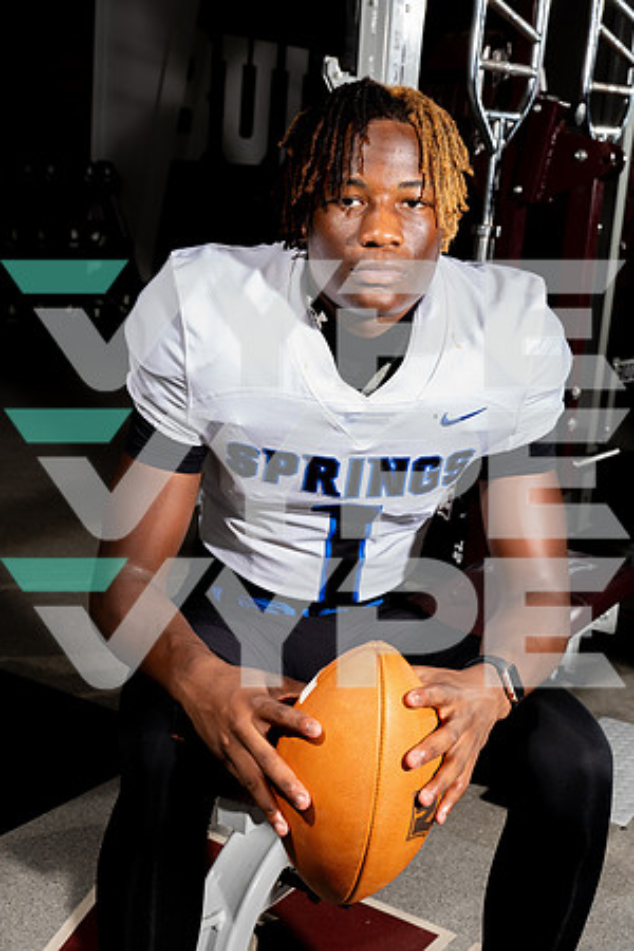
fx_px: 1294
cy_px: 476
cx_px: 317
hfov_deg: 27.5
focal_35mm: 49
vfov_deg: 40.3
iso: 200
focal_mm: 49
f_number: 8
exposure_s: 1/250
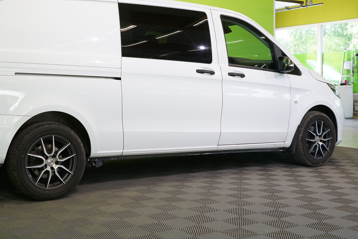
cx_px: 118
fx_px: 487
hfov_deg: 39.8
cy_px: 96
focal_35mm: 49
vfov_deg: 27.5
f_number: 6.3
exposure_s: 1/40
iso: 400
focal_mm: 31
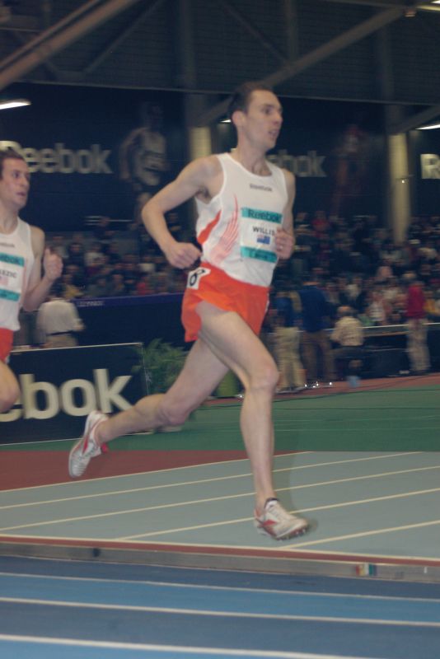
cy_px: 330
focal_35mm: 102
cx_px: 220
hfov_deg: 13.4
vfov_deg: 20.0
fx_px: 1868
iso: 800
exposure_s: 1/125
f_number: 6.3
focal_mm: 68
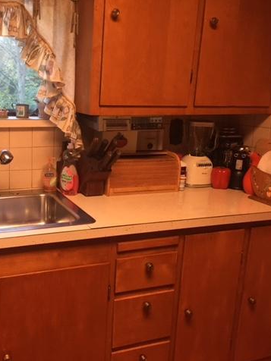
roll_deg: -2.5
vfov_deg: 47.9
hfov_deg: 36.1
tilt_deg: -13.0
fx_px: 407
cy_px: 180
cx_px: 74
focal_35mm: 39
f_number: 2.2
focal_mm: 4.15
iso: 125
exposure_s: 1/30
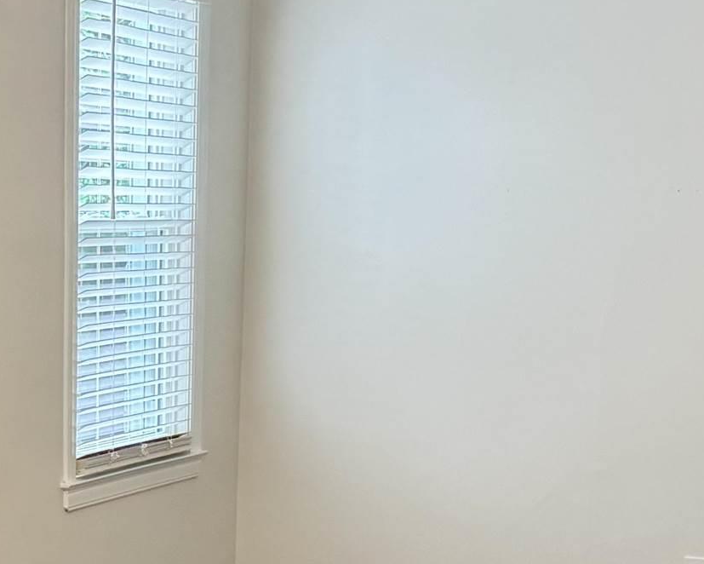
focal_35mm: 87
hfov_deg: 21.5
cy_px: 633
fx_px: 1813
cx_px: 76
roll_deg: -0.5
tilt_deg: -12.7
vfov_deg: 17.1
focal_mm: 6.76
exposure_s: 1/120
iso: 400
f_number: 1.78
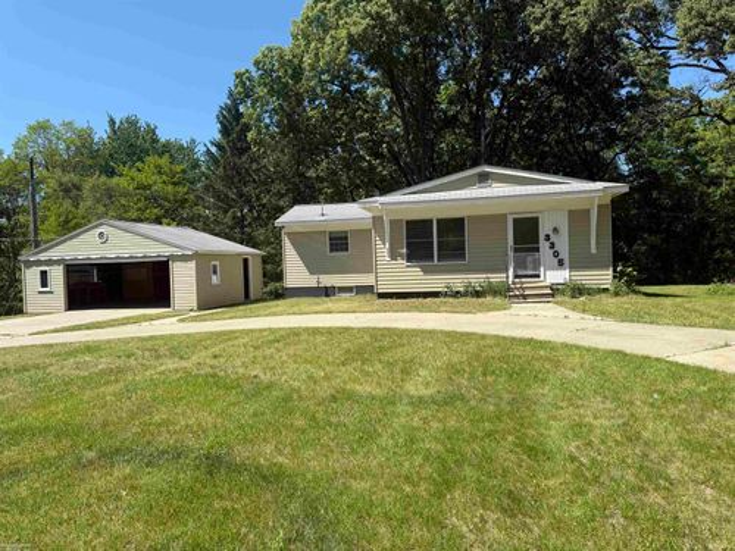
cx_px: 368
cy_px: 276
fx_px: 510
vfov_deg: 56.8
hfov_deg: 71.6
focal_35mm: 24
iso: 80
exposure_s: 1/3279
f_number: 1.78
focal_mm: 6.76
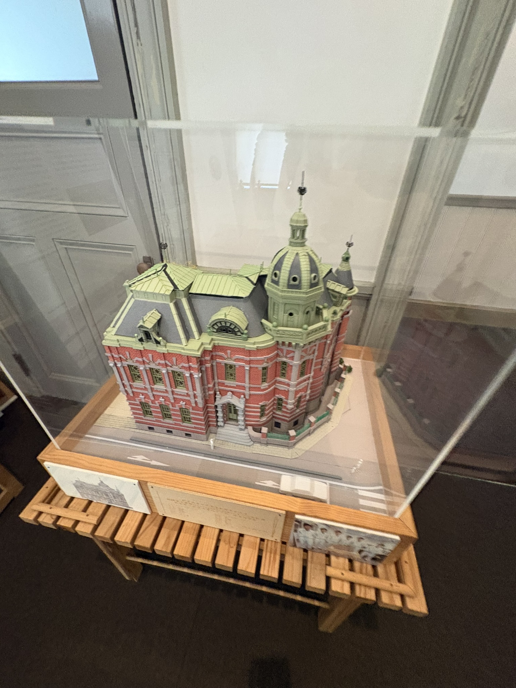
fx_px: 278
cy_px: 344
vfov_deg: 102.1
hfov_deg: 85.7
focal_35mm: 14
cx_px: 258
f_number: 2.2
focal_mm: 2.22
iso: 640
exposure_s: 1/40
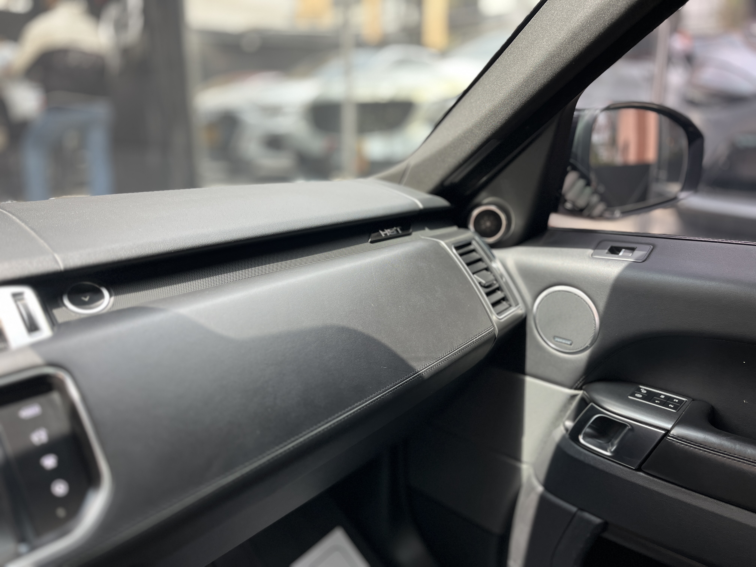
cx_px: 378
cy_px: 284
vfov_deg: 53.1
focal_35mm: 26
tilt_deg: -16.3
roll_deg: -0.1
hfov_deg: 67.3
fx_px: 568
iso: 100
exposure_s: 1/121
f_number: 1.6
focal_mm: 5.1
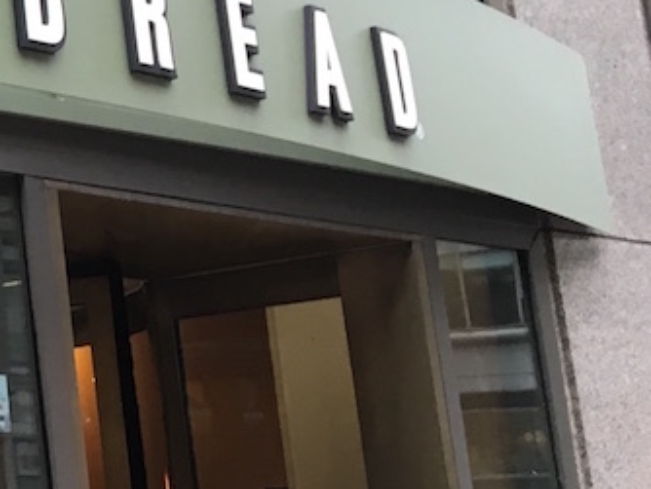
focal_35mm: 111
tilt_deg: +18.1
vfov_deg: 13.2
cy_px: 41
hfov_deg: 15.1
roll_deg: +1.6
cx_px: -554
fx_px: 2089
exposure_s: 1/30
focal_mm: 4.15
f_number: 2.2
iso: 25
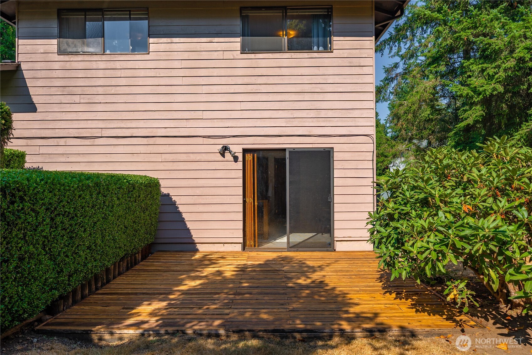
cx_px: 266
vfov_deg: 53.2
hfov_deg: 73.7
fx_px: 355
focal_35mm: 24
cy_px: 178
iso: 80
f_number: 7.1
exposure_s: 1/250
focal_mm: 24
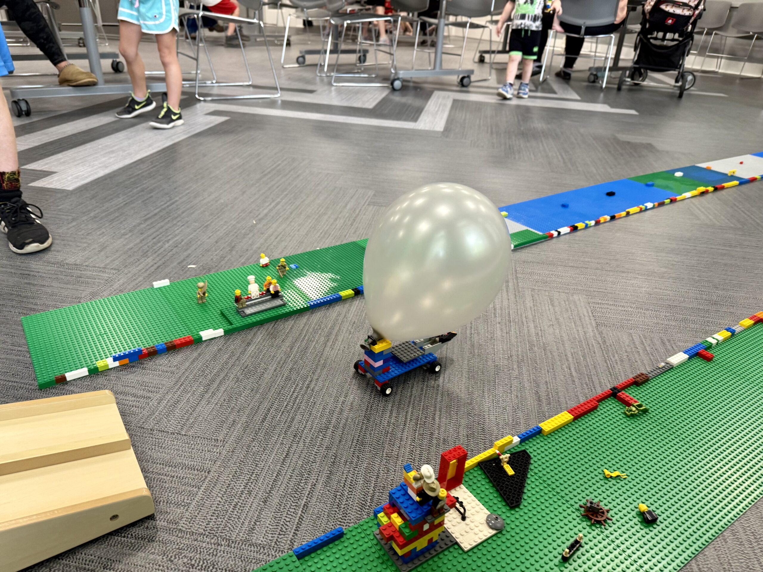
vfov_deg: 56.8
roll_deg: -4.3
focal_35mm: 24
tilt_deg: -28.1
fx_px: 529
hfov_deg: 71.6
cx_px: 382
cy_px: 286
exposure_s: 1/60
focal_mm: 6.76
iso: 125
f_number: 1.78
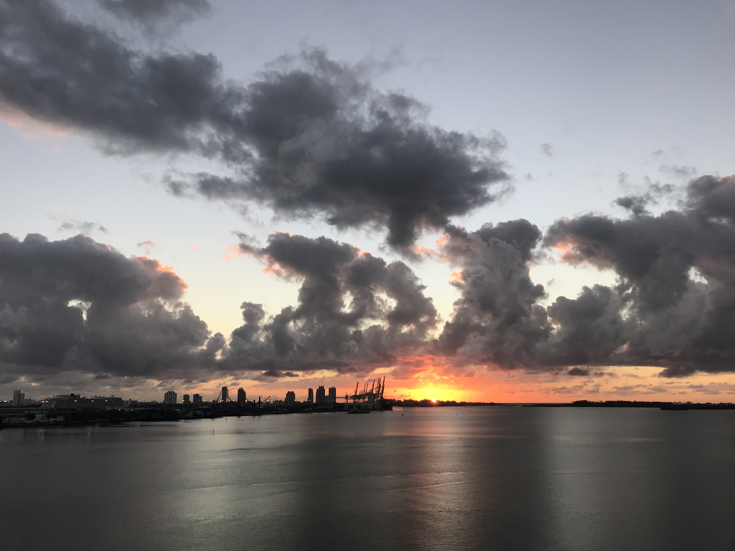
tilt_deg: +12.9
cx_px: 368
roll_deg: +0.4
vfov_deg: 49.7
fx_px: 595
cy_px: 276
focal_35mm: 28
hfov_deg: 63.4
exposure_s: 1/326
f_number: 1.8
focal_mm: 3.99
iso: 20
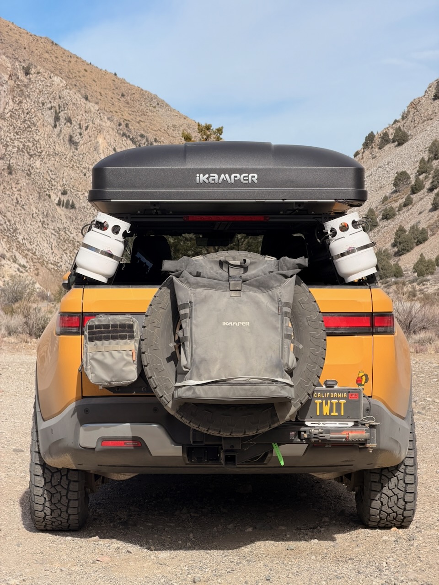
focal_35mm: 100
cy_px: 292
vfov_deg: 19.6
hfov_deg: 14.8
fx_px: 1691
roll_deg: -0.1
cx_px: 220
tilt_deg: -1.6
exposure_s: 1/638
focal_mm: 16.89
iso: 25
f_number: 2.8
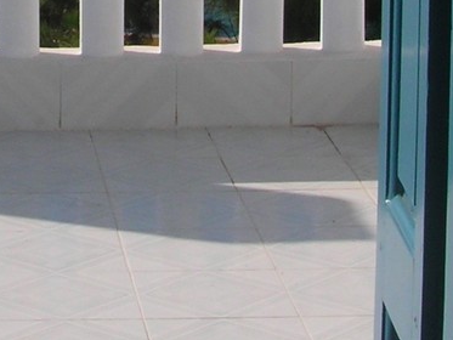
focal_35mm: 163
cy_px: -248
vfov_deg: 8.8
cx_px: -27
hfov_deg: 12.0
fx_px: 2134
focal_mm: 6.3
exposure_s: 1/350
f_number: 6.6
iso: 50
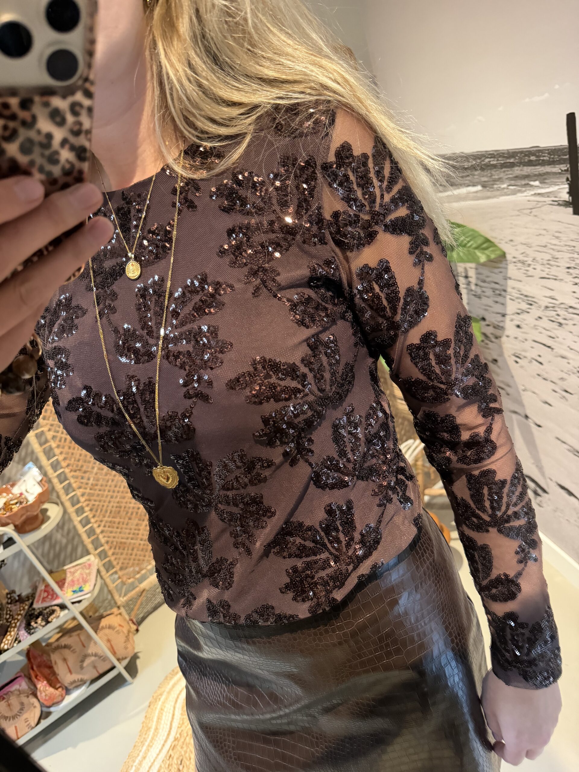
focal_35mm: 24
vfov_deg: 71.6
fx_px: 535
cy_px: 386
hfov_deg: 56.8
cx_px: 290
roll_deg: +9.6
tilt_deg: -44.6
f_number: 1.78
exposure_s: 1/30
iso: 1250
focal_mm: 6.76
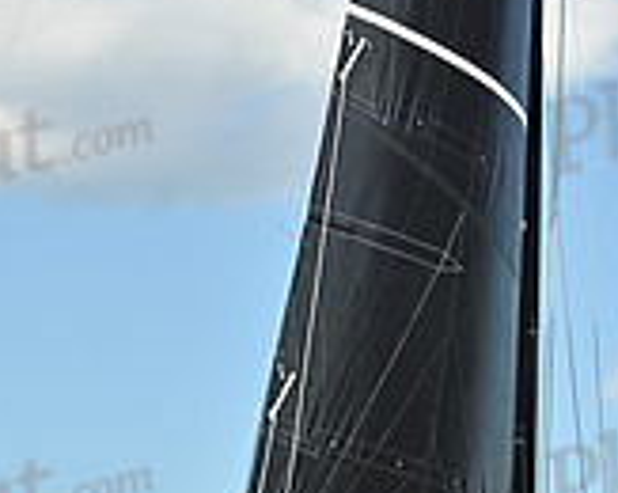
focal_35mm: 234
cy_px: 677
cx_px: 353
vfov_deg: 6.5
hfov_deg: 8.3
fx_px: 4275
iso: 250
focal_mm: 70
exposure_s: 1/1250
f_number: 7.1
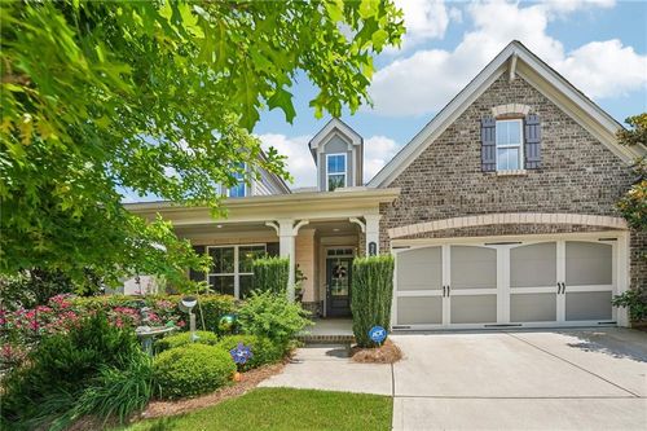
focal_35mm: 14
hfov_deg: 104.3
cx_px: 324
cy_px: 216
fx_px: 252
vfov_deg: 81.2
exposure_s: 1/400
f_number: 8
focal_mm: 14
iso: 200
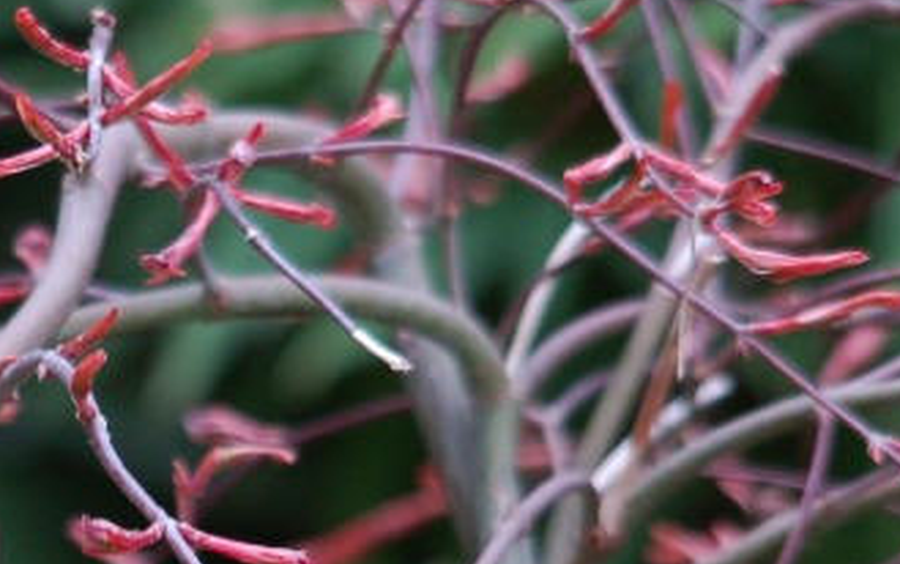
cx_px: -181
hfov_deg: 1.9
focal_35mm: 1115
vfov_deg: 1.2
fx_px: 27363
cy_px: 559
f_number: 6.3
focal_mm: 300
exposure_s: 1/200
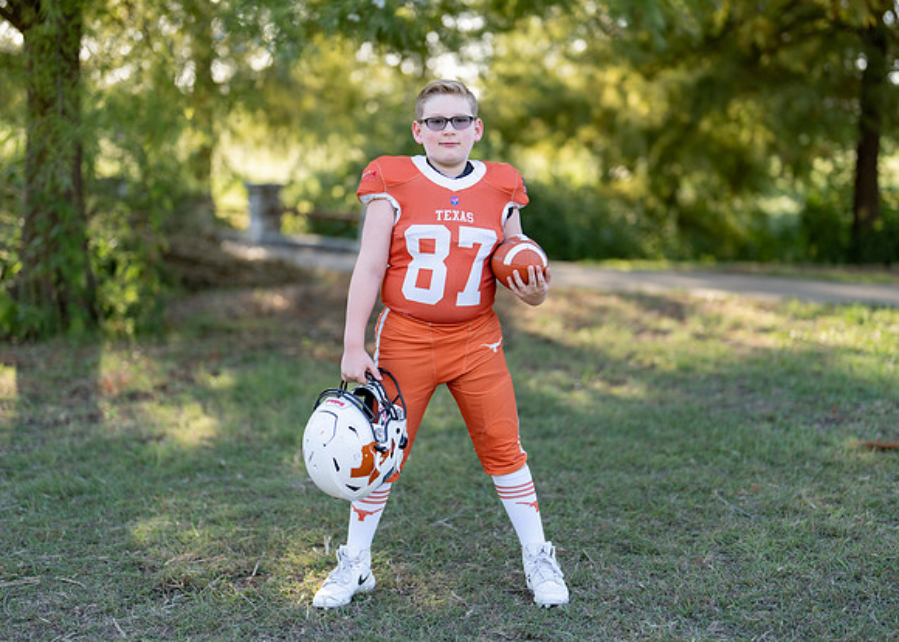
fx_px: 1552
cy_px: 307
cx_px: 465
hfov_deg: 32.3
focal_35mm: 61
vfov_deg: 23.4
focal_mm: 50
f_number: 1.2
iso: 100
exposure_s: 1/1250
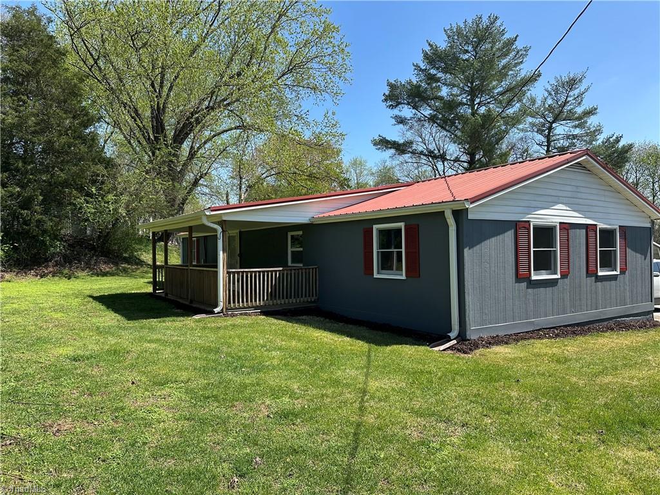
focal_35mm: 24
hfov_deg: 71.6
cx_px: 330
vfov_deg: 56.8
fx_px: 458
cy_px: 248
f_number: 1.78
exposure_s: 1/2660
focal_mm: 6.86
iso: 80
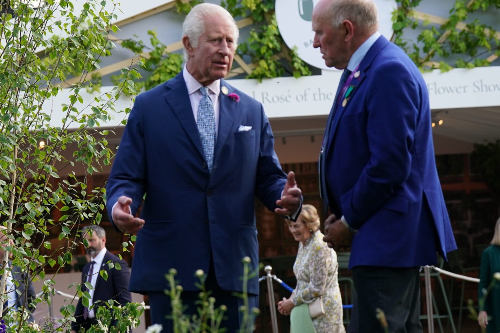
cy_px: 158
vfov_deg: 10.8
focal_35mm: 127
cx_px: 110
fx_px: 1764
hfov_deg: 16.0
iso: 400
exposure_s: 1/640
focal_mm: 78
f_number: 4
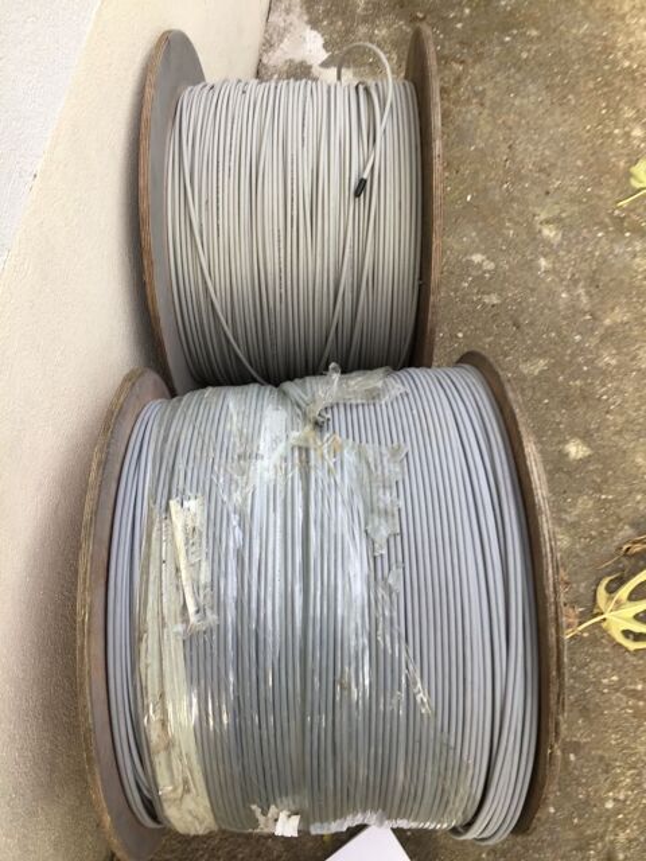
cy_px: 430
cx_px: 323
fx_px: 722
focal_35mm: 29
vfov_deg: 61.7
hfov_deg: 48.2
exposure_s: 1/119
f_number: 2.2
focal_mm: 4.15
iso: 32
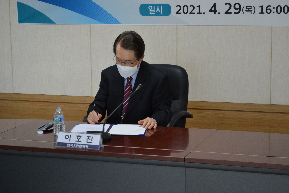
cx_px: 144
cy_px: 96
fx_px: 662
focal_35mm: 82
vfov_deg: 16.6
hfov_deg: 24.6
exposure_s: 1/60
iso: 900
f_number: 5.6
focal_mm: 55
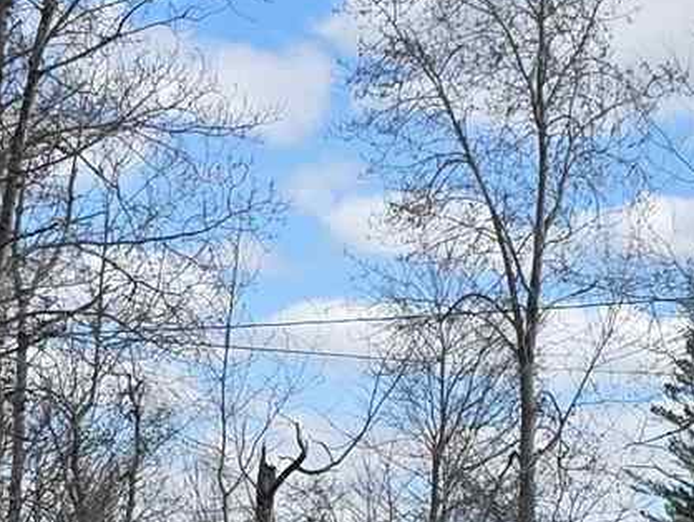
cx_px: 198
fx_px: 3390
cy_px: 748
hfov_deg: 11.7
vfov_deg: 8.6
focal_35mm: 169
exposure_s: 1/4539
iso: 80
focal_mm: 6.3
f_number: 1.7
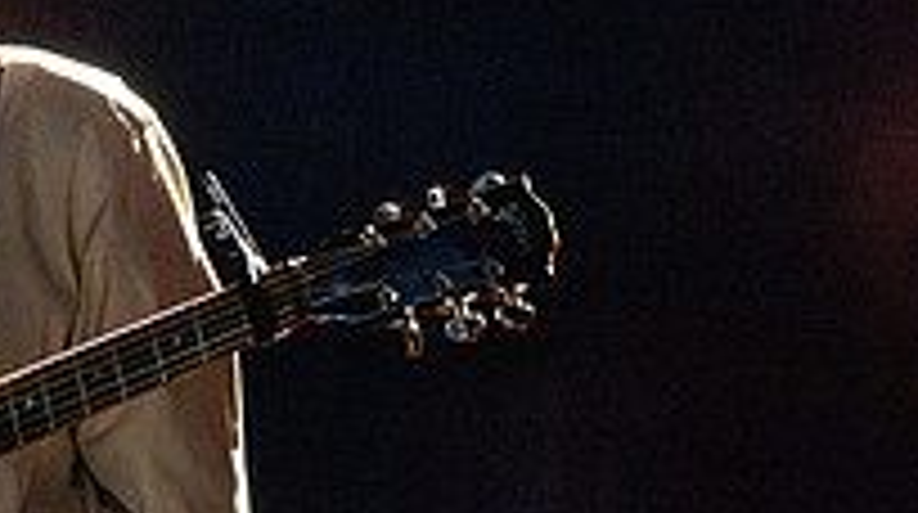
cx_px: -238
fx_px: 5444
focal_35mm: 224
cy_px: -176
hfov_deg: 9.5
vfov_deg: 5.4
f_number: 2.8
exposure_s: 1/500
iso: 25600
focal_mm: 70
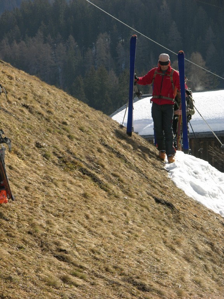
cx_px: 112
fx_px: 1553
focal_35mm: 180
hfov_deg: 8.2
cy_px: 150
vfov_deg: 11.0
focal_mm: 44.7
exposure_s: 1/286
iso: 50
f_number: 5
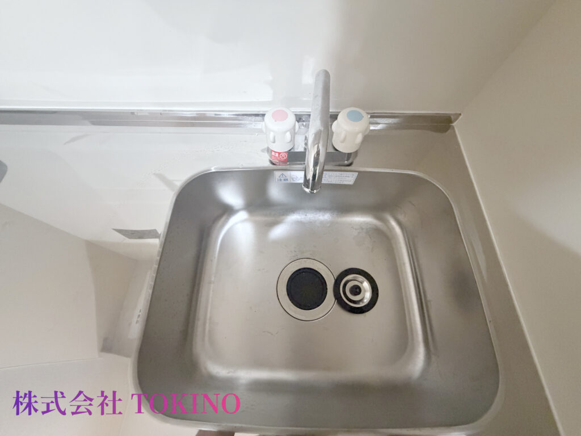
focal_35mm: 14
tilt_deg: -66.5
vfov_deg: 85.7
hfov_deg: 102.1
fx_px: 235
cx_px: 290
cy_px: 218
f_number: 2.2
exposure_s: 1/60
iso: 1000
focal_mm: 2.22
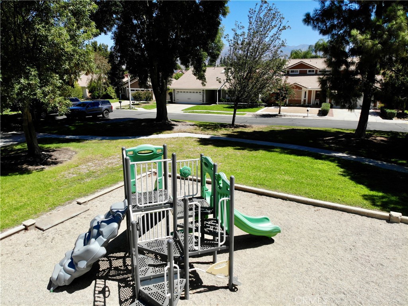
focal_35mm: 24
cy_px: 153
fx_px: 283
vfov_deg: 56.8
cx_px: 204
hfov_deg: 71.6
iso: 100
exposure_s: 1/934
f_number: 2.8
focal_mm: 4.5
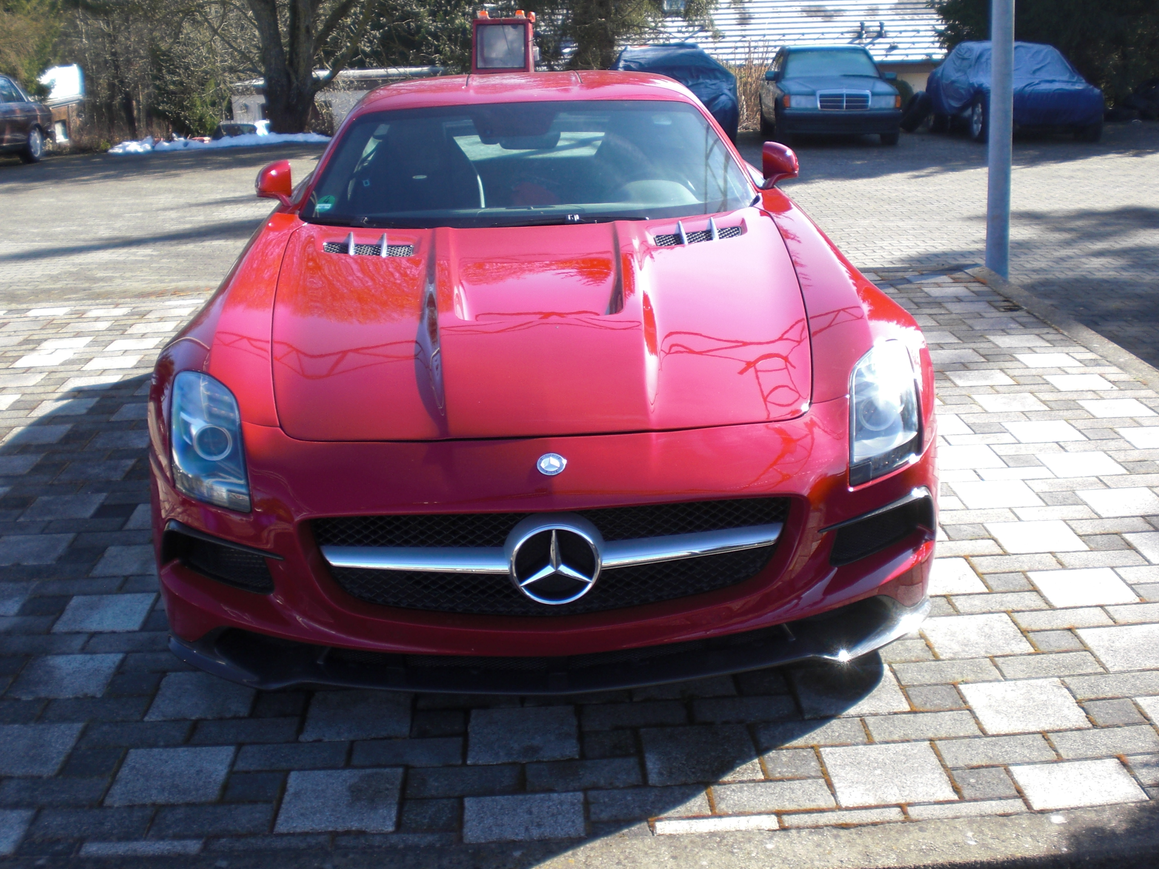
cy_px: 389
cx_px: 570
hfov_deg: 44.8
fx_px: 1406
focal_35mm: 42
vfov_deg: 34.3
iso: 64
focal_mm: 6.3
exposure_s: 1/250
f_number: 3.1
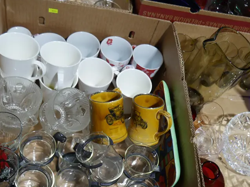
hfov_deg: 41.7
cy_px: 120
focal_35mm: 45
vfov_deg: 32.0
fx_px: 325
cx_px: 157
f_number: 3.5
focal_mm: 14
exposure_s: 1/80
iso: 200
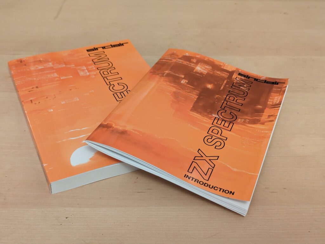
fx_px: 451
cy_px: 122
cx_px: 162
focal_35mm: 48
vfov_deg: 30.3
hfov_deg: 39.6
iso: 307
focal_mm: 6.81
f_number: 1.85
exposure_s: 1/33.3
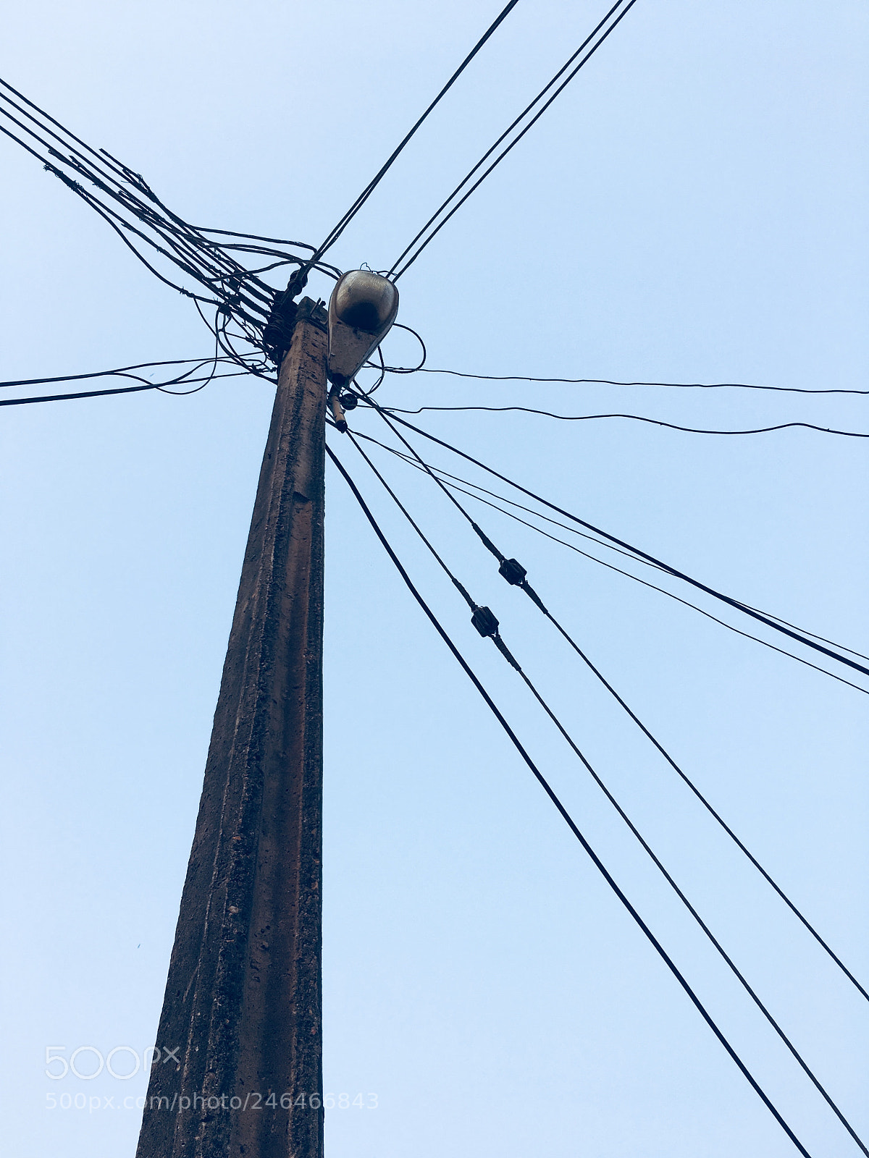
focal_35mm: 29
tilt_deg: +66.3
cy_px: 579
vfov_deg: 61.7
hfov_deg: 48.2
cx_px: 434
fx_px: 971
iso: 25
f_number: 2.2
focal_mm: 4.15
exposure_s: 1/398
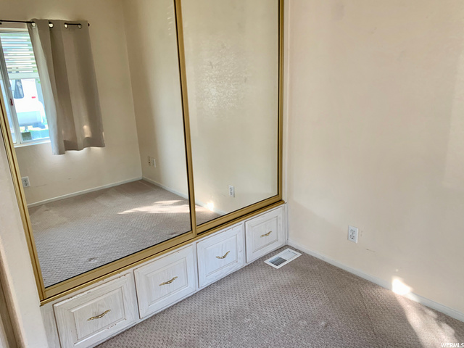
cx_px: 232
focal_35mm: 26
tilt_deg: -15.6
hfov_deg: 67.3
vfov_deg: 53.1
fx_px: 349
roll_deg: +2.8
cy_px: 174
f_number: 1.8
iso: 100
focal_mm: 4.25
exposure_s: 1/72
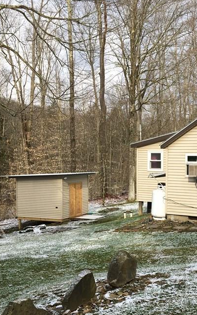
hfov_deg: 26.1
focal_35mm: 49
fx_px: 420
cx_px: 142
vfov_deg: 40.9
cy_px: 184
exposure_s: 1/818
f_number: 2.2
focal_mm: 4.15
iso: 25
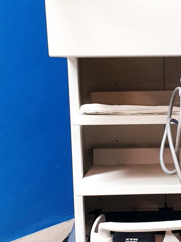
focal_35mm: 76
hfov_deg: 19.0
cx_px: 171
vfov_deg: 25.6
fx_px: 530
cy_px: 100
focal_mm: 4.3
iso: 320
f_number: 2.4
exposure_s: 1/33
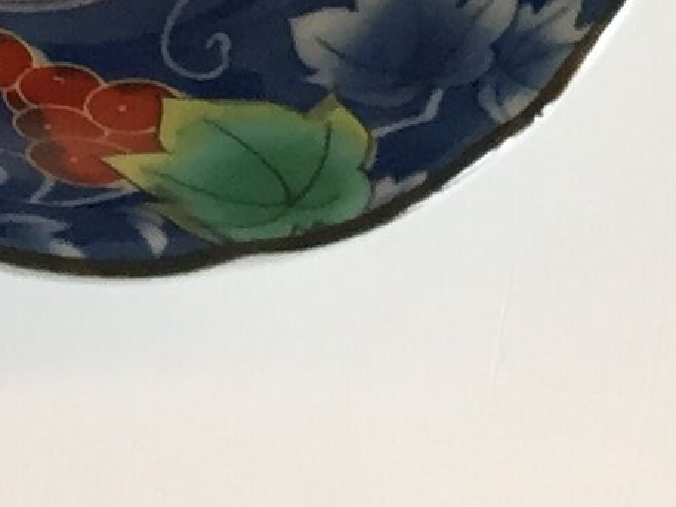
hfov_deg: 8.8
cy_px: -1208
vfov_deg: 6.4
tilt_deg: -61.8
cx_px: -840
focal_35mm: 207
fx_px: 4043
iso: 32
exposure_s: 1/33
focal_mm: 4.15
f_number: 2.2
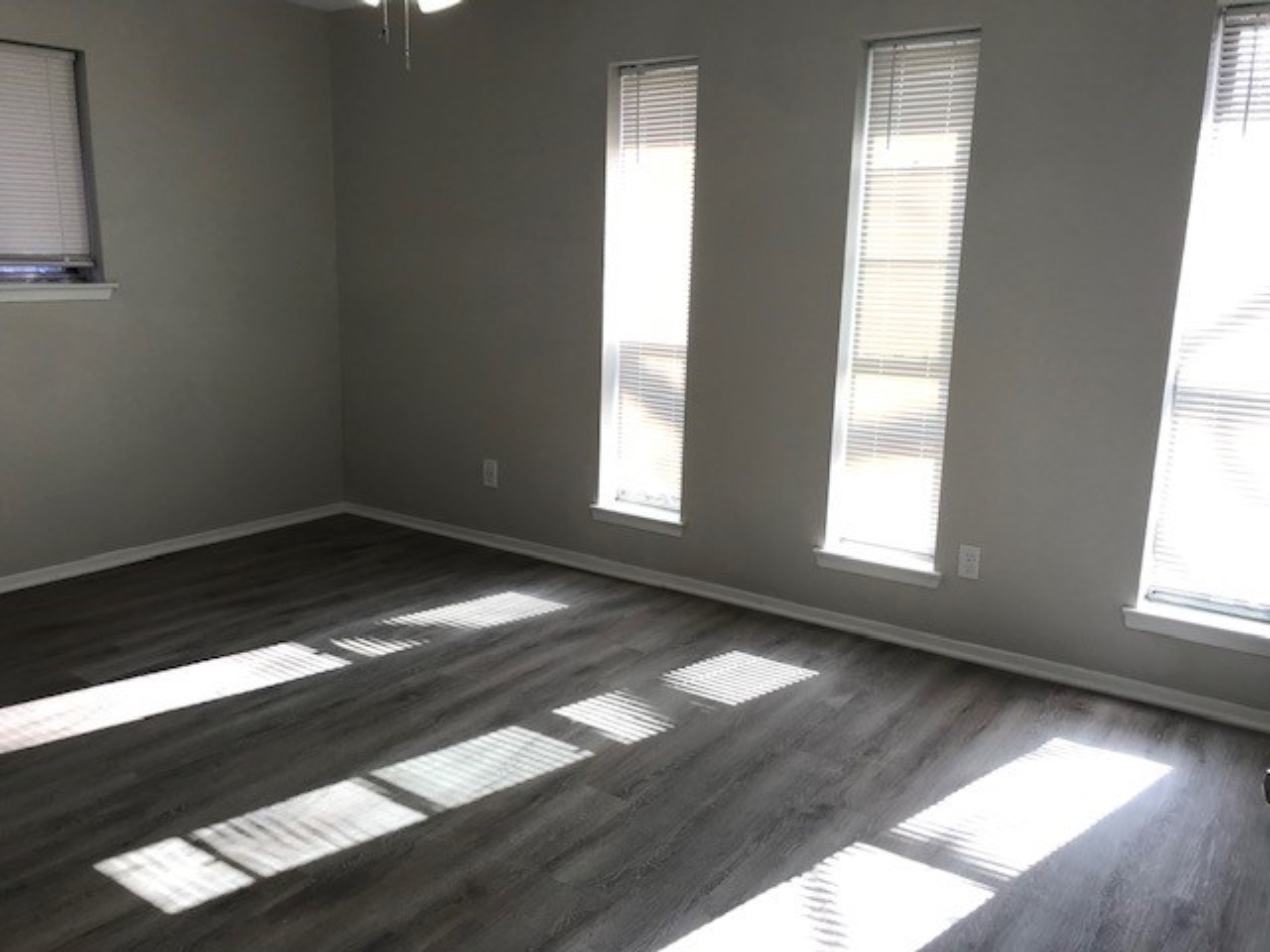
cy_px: 476
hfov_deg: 63.4
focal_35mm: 28
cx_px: 635
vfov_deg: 49.7
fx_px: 1027
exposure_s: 1/151
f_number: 1.8
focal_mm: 3.99
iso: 20
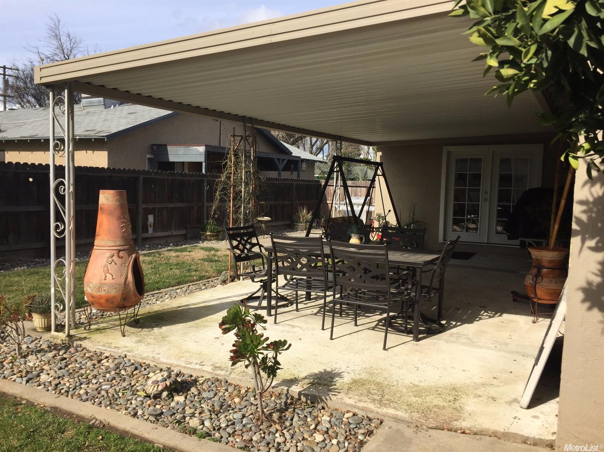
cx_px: 302
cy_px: 226
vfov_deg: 48.2
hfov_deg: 61.7
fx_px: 506
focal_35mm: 29
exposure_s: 1/1980
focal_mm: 4.15
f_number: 2.2
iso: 32
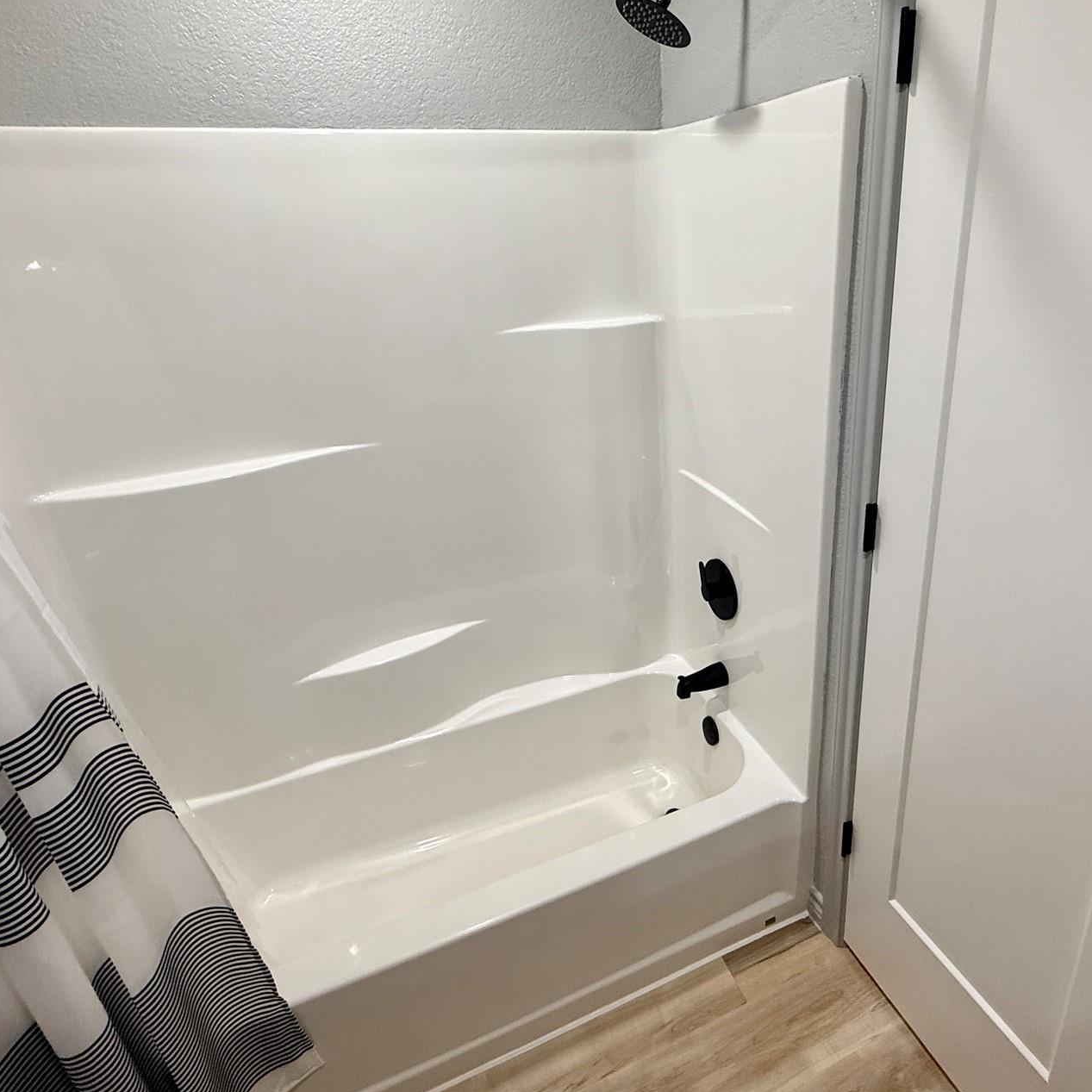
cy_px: 495
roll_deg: +2.2
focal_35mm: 20
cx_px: 658
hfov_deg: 74.0
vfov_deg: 74.6
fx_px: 714
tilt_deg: -21.7
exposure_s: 1/120
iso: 160
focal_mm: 2.22
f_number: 2.2
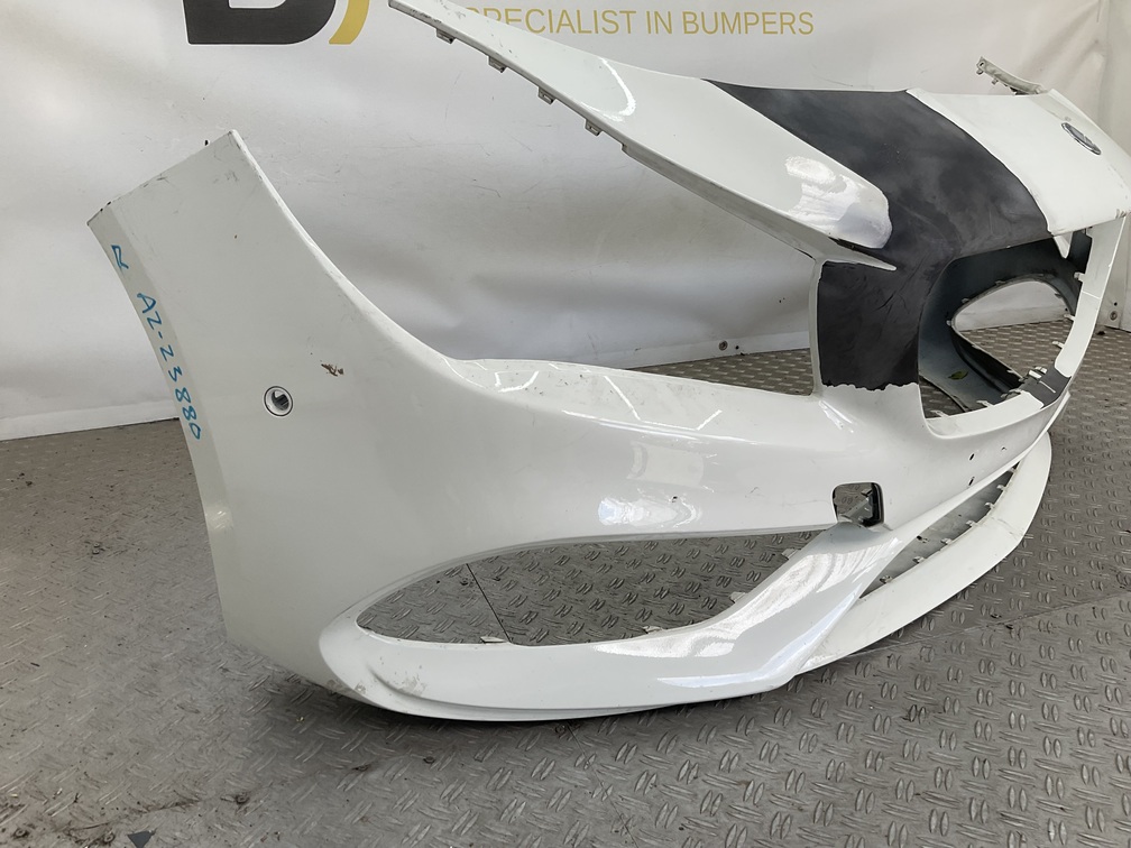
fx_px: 948
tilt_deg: -20.3
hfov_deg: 61.7
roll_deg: -0.7
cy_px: 424
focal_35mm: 29
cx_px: 566
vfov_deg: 48.2
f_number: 1.8
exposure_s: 1/211
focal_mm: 3
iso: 16
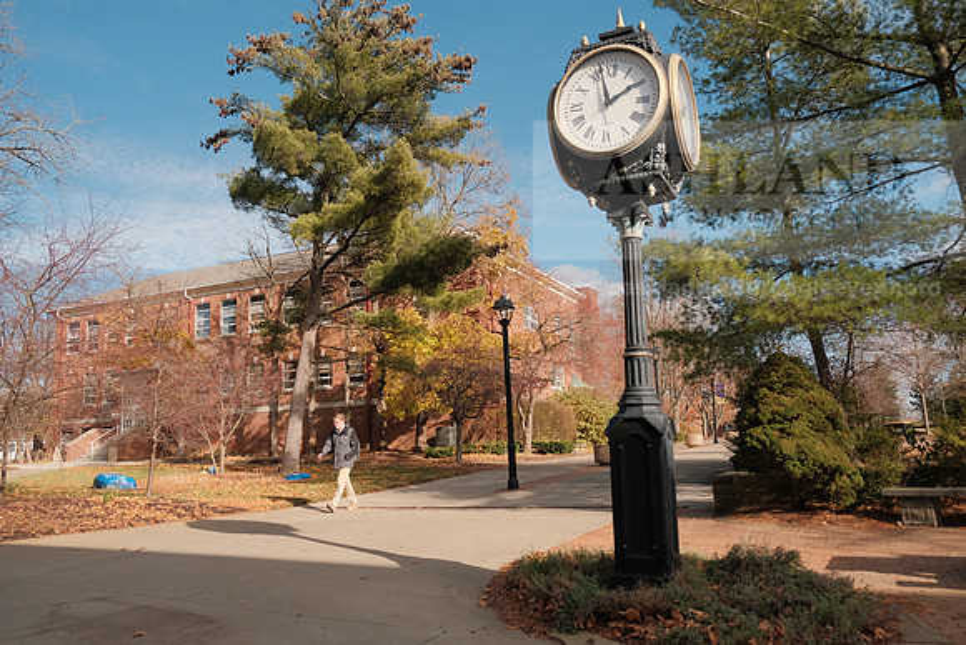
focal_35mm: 27
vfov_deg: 48.0
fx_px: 725
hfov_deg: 67.4
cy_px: 322
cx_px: 483
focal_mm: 18
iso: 800
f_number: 3.2
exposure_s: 1/5400
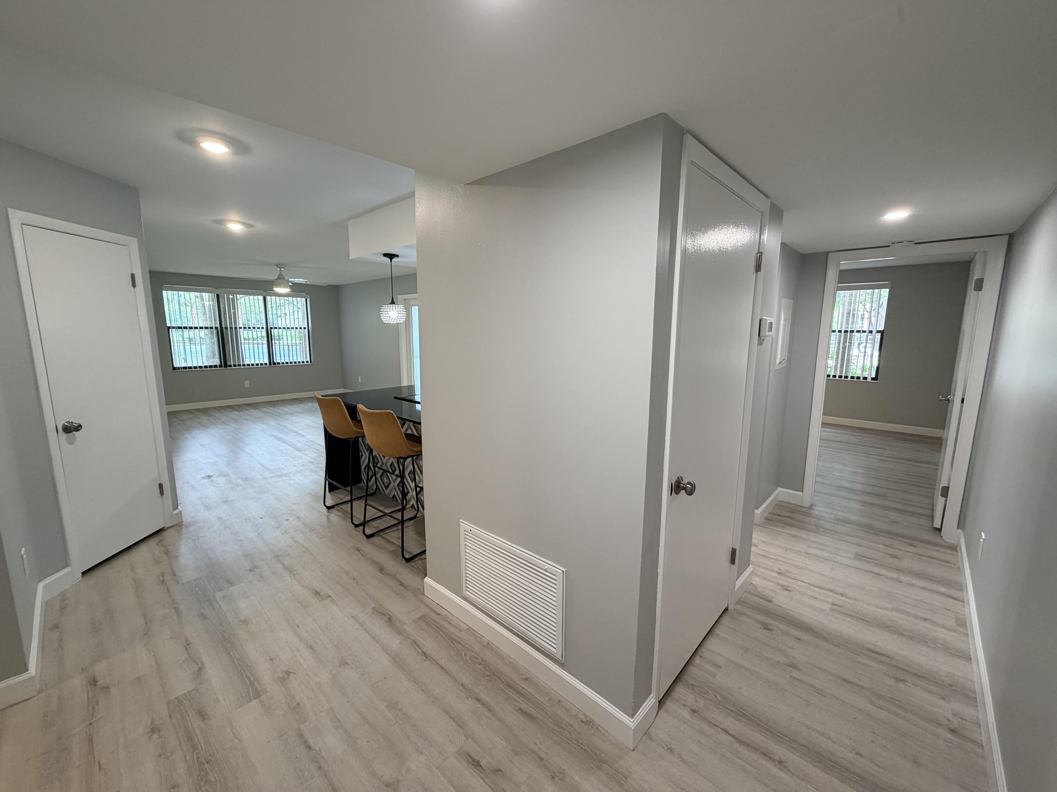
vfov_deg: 85.7
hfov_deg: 102.1
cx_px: 528
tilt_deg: -10.4
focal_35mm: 14
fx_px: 427
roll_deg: -0.3
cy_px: 396
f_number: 2.2
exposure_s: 1/60
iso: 160
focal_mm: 2.22
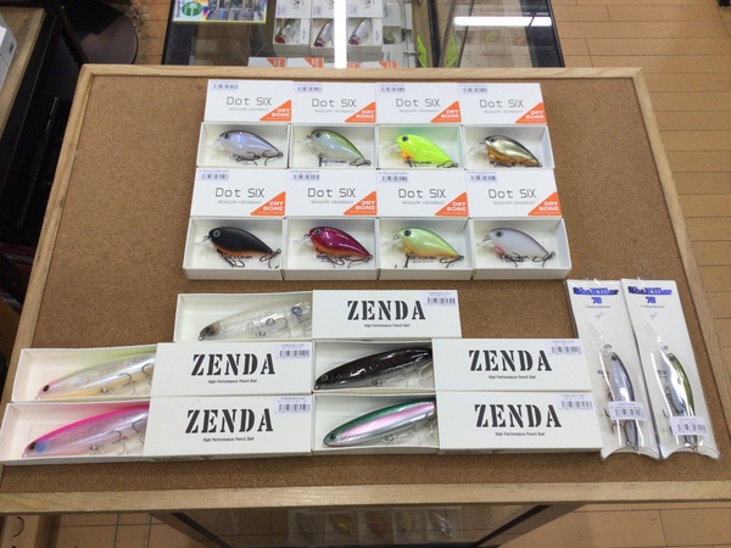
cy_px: 274
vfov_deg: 45.4
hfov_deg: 58.4
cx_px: 366
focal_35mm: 31
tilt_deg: -63.1
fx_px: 655
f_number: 2.4
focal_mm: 3.3
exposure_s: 1/60
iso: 25
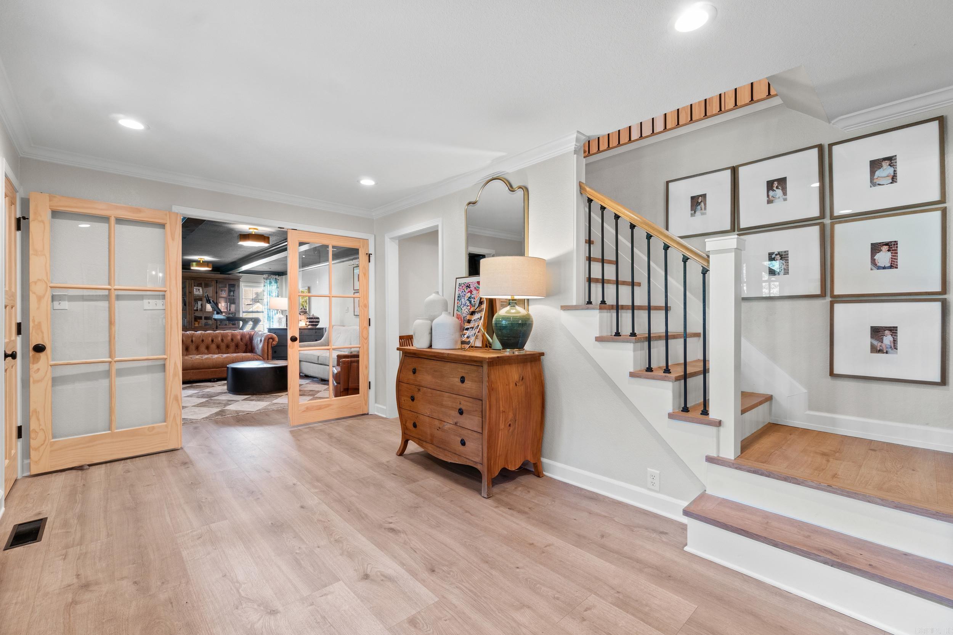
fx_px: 397
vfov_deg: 77.3
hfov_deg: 100.4
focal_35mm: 15
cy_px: 318
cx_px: 476
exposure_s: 1/1.25
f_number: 9
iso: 250
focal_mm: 10
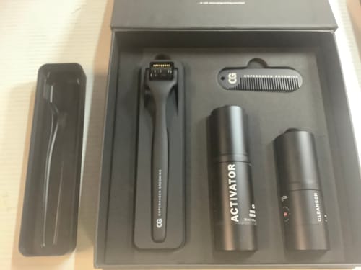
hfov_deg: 58.4
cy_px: 135
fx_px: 323
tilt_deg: -69.2
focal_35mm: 31
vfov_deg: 45.4
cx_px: 180
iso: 400
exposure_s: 1/25
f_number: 2.4
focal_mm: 3.3
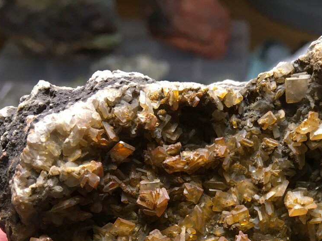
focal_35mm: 62
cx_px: 287
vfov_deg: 22.5
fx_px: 577
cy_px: 256
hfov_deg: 29.9
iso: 50
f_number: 2.2
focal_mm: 4.15
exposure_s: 1/33
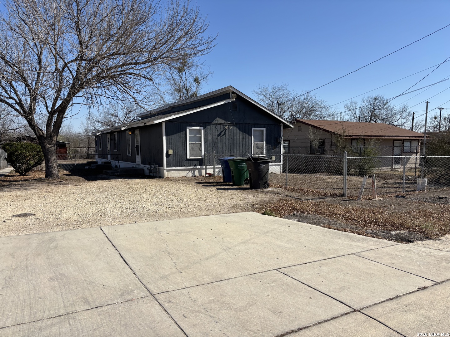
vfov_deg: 53.1
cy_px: 168
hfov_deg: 67.3
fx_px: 338
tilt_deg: -1.8
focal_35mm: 26
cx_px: 225
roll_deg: -2.7
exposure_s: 1/4854
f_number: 1.6
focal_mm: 5.96
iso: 50
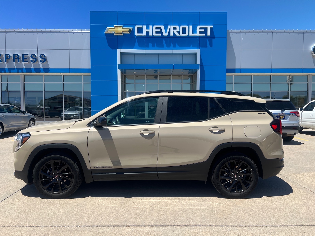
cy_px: 118
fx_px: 237
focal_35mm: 26
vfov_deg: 53.1
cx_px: 158
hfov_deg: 67.3
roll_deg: +0.7
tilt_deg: -2.6
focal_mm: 5.7
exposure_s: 1/3257
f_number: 1.5
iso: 50
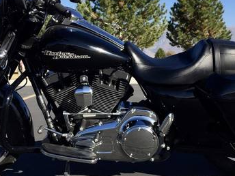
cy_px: 66
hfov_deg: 35.5
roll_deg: +0.1
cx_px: 133
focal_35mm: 54
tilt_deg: +2.0
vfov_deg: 26.9
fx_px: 367
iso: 32
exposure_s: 1/2083
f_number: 2.2
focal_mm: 4.15
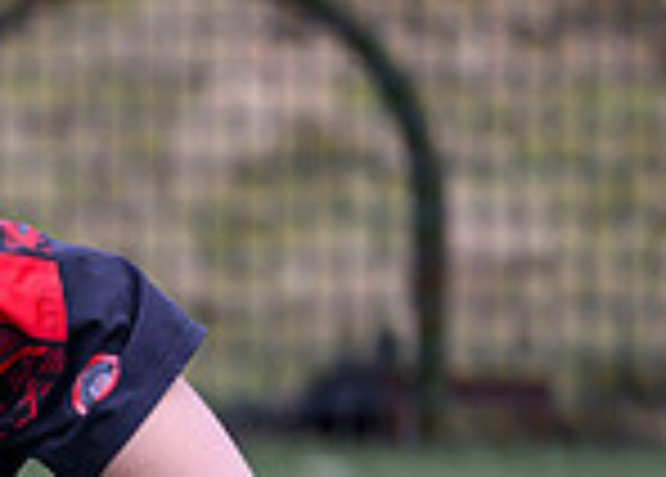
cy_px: 441
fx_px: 47842
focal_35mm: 2527
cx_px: -856
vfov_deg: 0.6
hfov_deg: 0.8
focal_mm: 400
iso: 500
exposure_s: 1/1250
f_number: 3.2
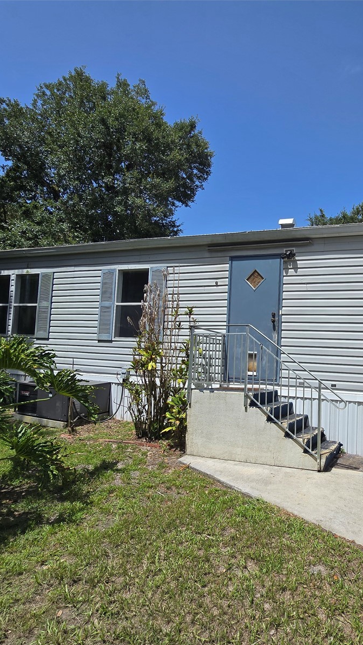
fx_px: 325
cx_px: 285
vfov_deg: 89.6
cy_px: 324
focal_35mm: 19
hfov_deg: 54.8
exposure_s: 1/3075
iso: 50
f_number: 2.2
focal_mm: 2.2
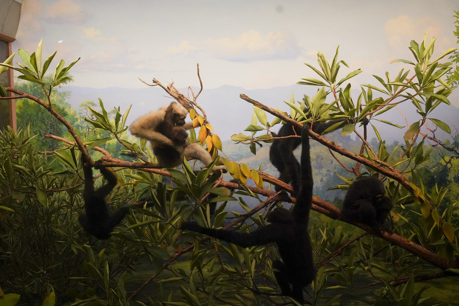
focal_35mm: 40
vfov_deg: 33.4
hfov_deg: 48.5
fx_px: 510
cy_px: 153
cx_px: 230
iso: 6400
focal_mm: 40
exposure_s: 1/80
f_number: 5
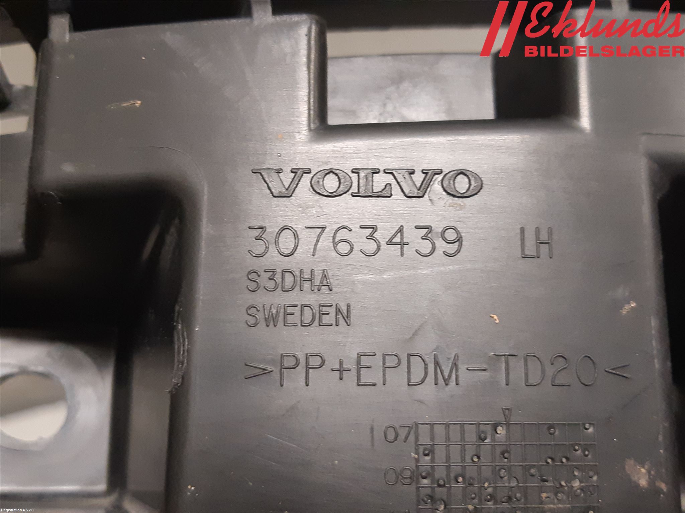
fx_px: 515
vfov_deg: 53.1
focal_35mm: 26
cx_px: 342
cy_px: 256
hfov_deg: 67.3
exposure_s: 1/50
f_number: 1.7
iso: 250
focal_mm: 3.93
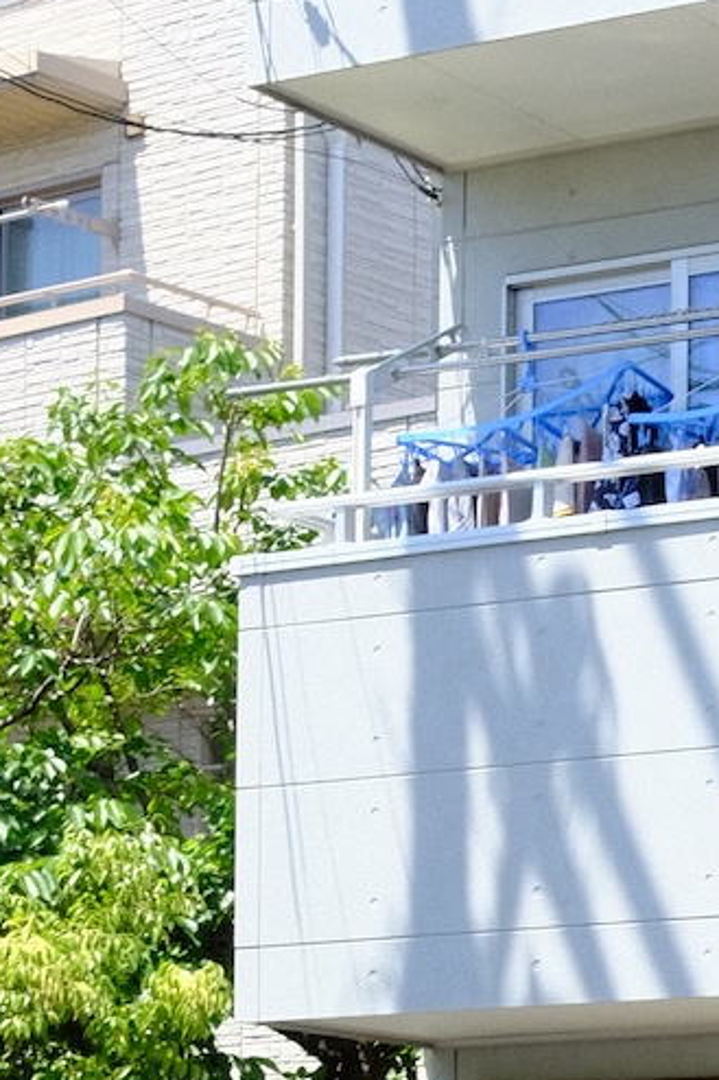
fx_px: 4077
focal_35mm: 136
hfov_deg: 9.7
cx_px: 1195
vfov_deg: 14.7
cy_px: 1233
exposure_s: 1/250
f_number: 8
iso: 400
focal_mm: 23
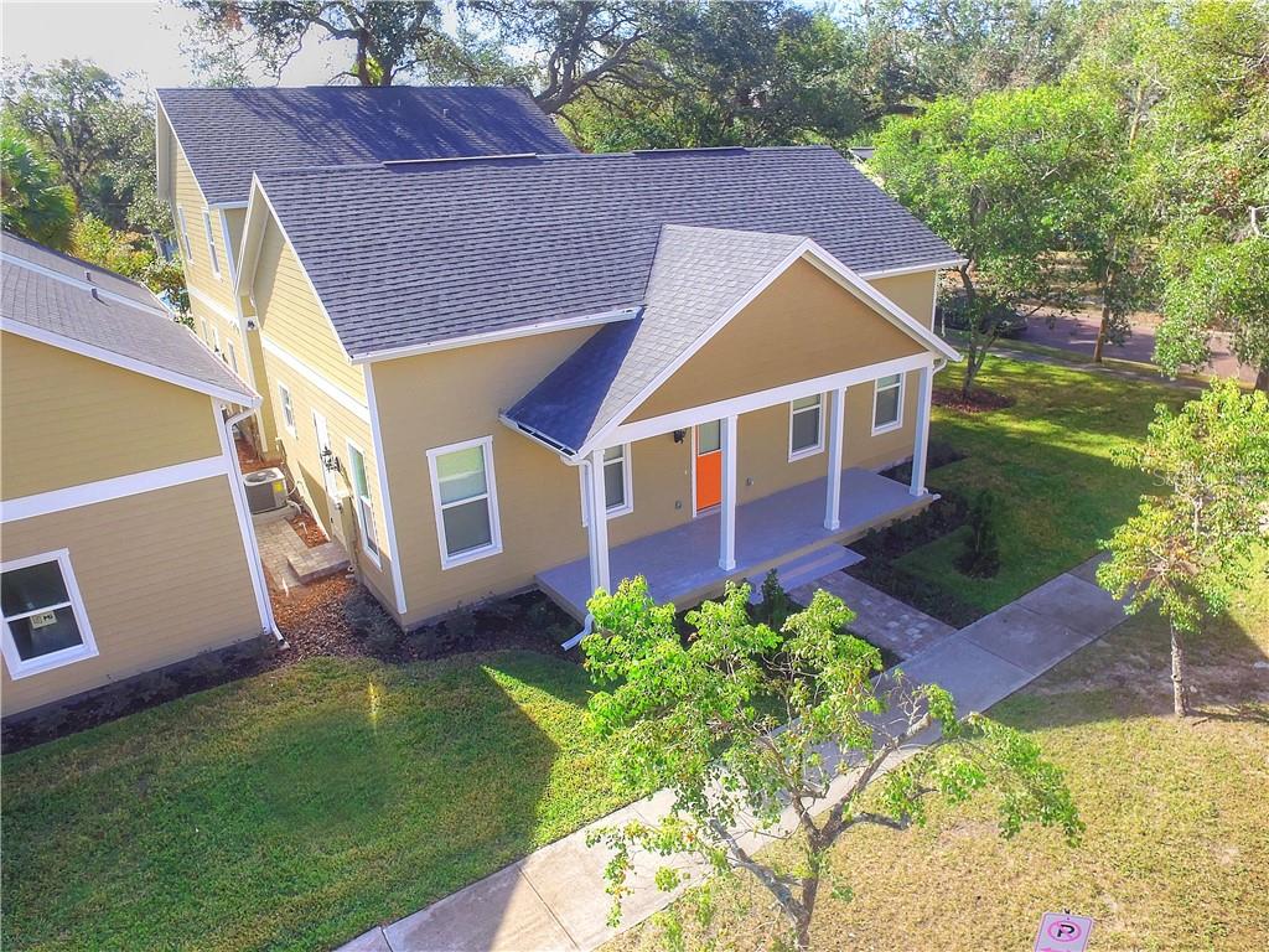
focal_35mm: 20
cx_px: 634
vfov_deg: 66.0
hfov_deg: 81.7
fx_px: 733
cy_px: 476
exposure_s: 1/523
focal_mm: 3.6
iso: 100
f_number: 2.8
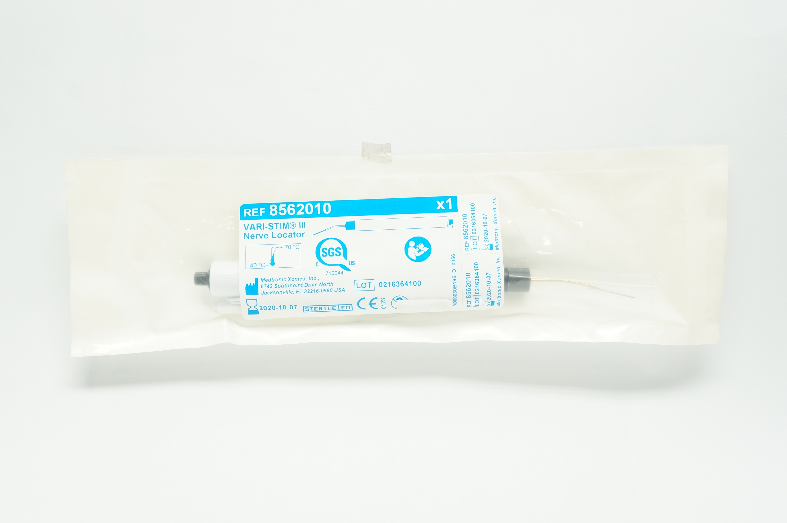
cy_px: 262
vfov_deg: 32.9
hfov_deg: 48.0
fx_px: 884
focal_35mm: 40
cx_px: 394
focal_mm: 27
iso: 400
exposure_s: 1/30
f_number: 8
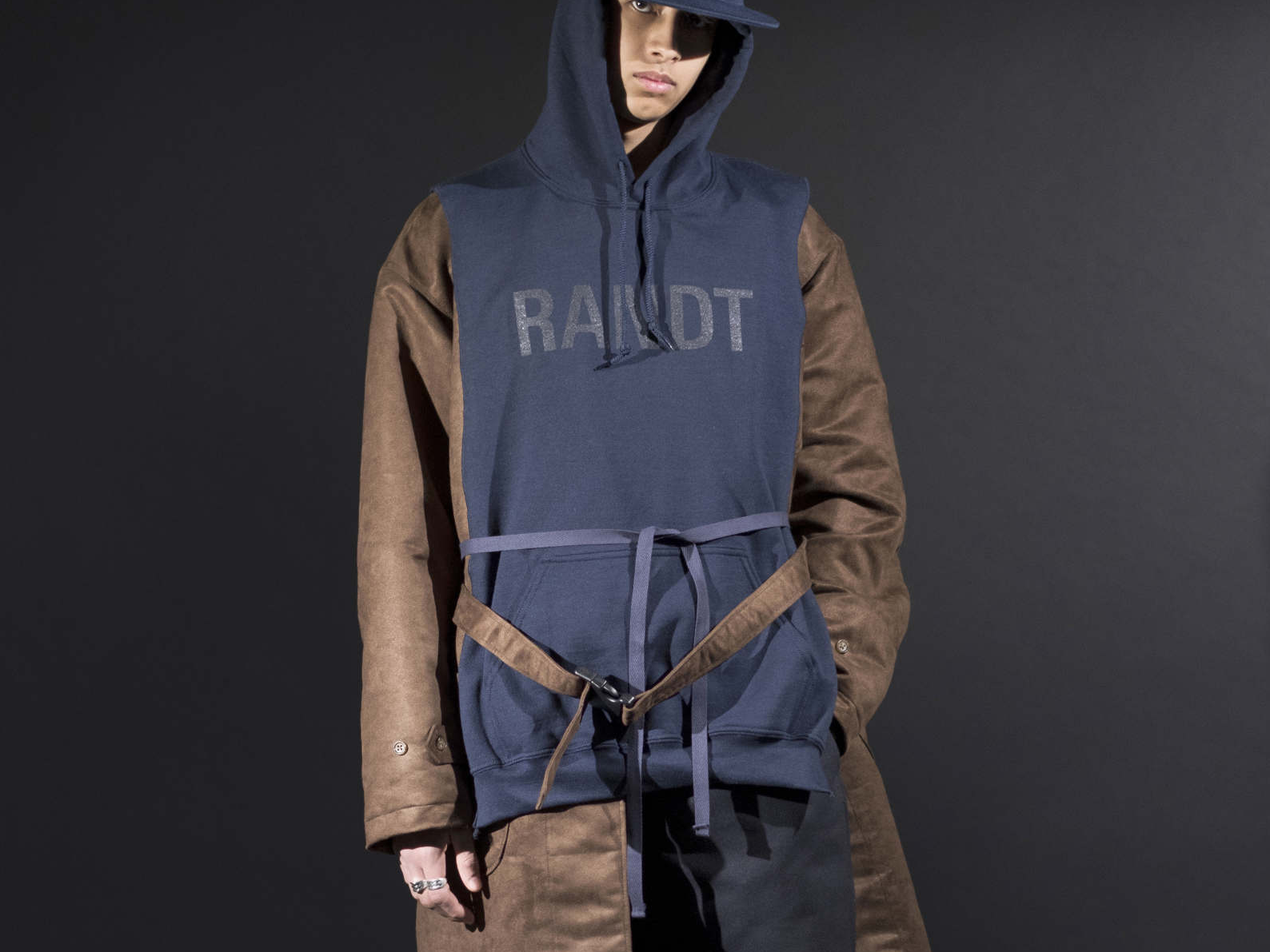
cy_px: 752
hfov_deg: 16.1
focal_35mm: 122
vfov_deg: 12.1
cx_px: 633
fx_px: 4476
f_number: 1.2
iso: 800
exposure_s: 1/250
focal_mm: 56
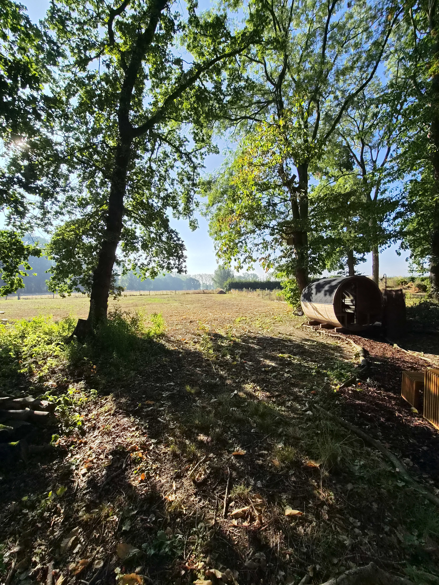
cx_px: 220
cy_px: 292
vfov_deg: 106.2
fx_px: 220
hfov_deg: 89.9
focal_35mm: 13
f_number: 2.2
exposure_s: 1/2688
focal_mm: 2.2
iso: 100
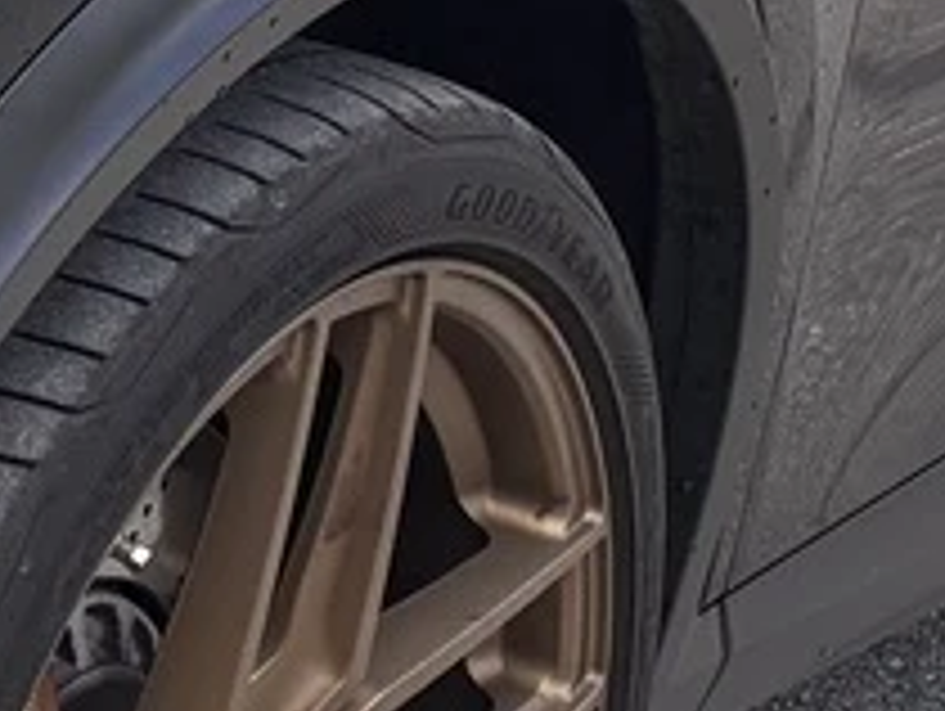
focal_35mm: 198
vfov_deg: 7.5
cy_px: 243
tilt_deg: -16.1
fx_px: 5411
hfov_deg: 9.5
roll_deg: -4.3
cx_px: -778
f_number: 1.6
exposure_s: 1/428
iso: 50
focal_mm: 5.96
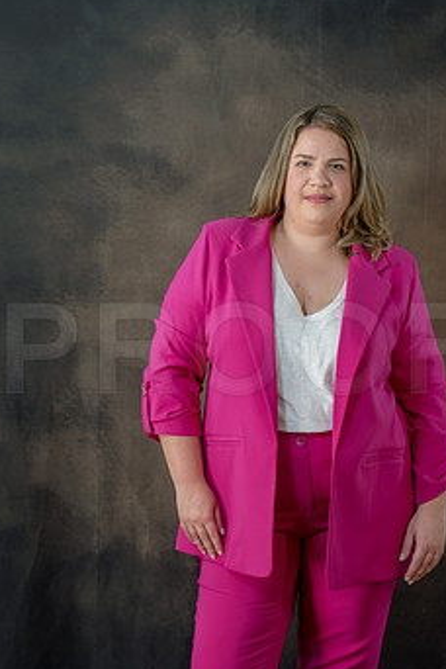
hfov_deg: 10.0
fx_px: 2546
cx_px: 231
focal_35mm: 137
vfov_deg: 15.0
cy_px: 352
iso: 400
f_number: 4.5
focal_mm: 104
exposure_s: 1/100
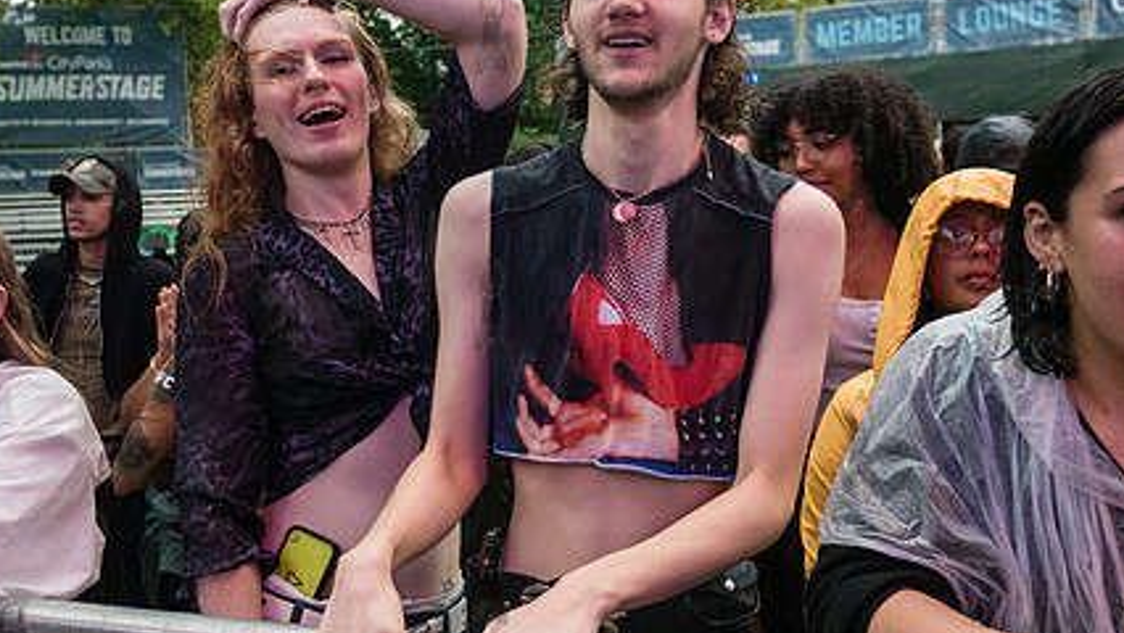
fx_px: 1401
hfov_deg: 43.5
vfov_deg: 25.5
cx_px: 441
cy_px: 346
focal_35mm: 47
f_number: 3.5
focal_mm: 27
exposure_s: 1/400
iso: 5000
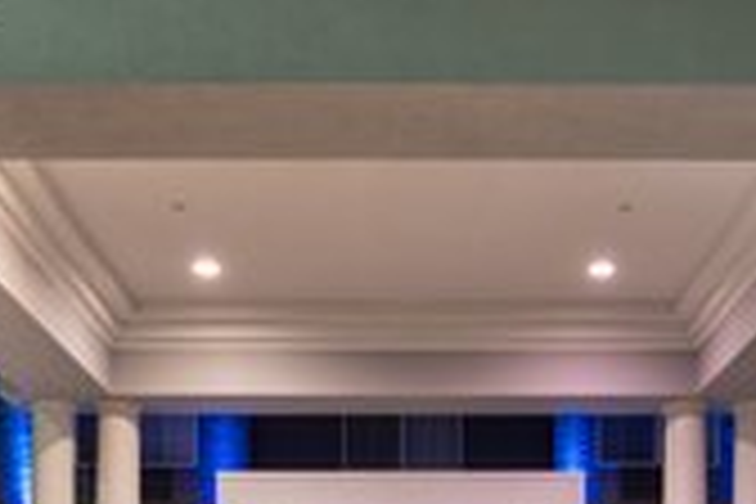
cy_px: 356
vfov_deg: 24.4
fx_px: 1155
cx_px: 400
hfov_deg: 36.2
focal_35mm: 55
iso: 100
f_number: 9
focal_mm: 24
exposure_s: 2
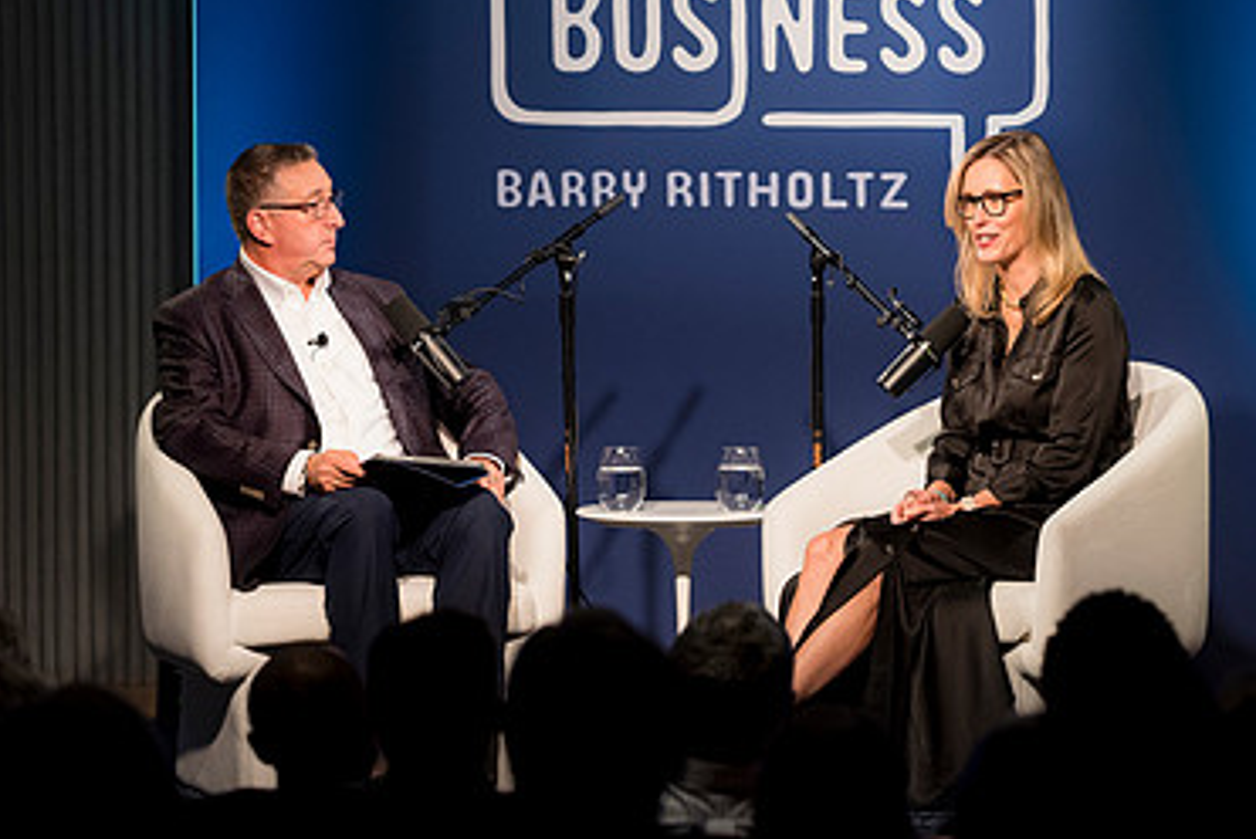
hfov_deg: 9.0
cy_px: 208
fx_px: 7961
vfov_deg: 6.0
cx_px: 884
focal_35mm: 228
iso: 1250
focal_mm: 145
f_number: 2.8
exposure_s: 1/125
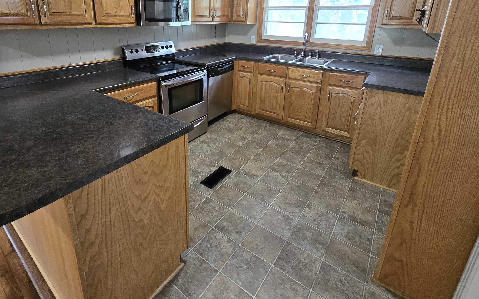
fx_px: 222
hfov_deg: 93.8
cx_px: 208
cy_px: 87
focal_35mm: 17
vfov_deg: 65.2
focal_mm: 2.2
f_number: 2.2
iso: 800
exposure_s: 1/60
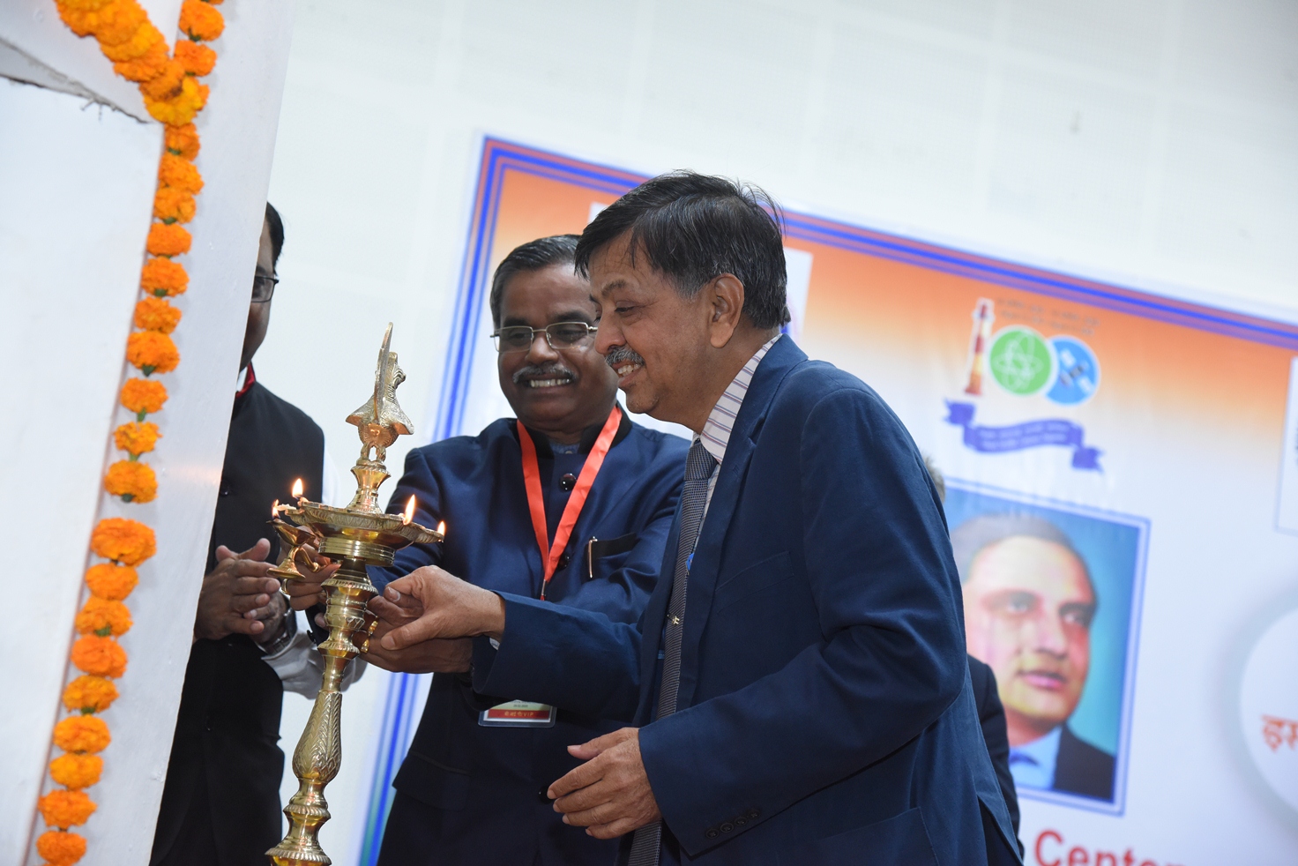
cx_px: 649
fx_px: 2705
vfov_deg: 18.2
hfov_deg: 27.0
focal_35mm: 75
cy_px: 433
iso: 3200
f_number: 5
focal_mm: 75
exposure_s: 1/125
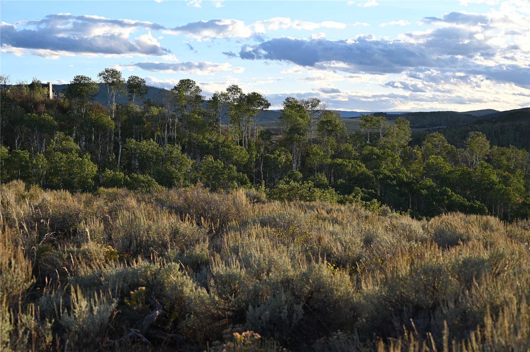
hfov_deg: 34.0
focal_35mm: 59
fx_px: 868
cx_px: 265
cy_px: 176
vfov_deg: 23.0
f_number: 5.6
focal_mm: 59
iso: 160
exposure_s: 1/250
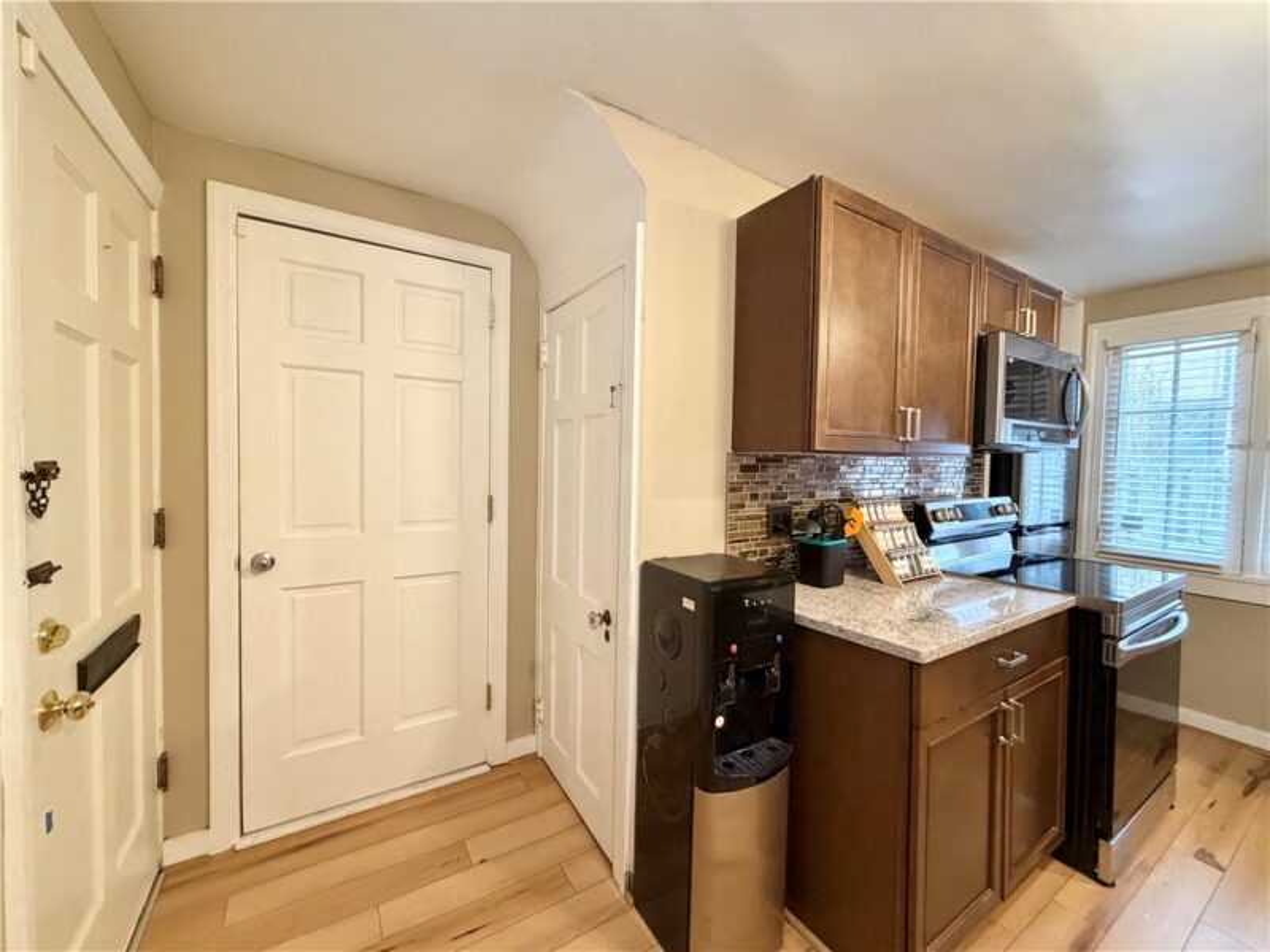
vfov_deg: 85.7
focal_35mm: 14
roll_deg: -0.7
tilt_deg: -2.0
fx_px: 514
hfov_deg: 102.1
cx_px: 635
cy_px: 476
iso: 500
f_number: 2.2
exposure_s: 1/60
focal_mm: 2.22
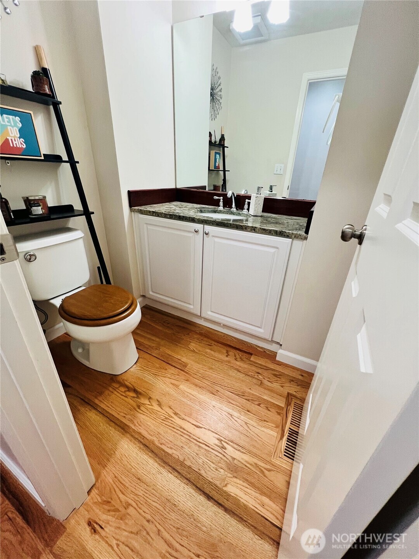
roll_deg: -2.3
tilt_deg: -25.3
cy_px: 280
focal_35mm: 13
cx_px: 210
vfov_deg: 106.2
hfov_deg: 89.9
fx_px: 210
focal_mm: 1.57
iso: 200
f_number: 1.8
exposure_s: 1/60
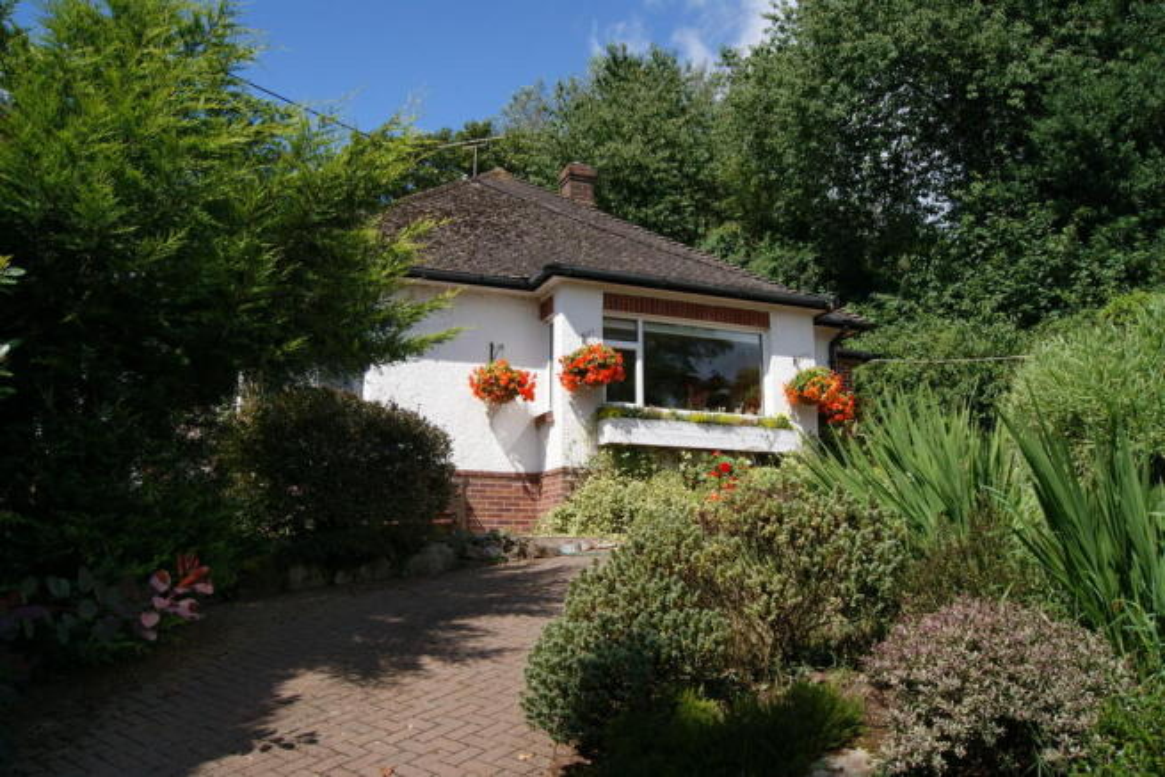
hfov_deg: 67.4
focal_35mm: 27
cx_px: 582
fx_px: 874
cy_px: 388
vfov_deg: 48.0
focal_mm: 18
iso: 100
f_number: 10
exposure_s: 1/160
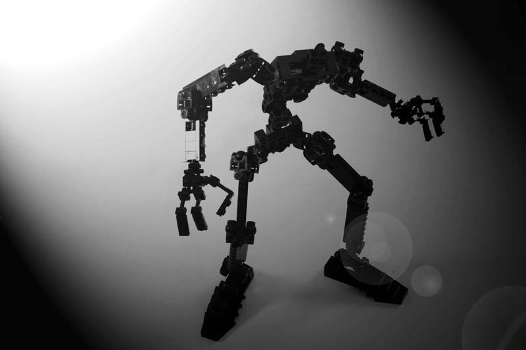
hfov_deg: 27.0
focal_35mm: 75
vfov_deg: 18.2
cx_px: 263
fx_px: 1095
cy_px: 175
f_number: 20
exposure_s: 1/60
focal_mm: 50
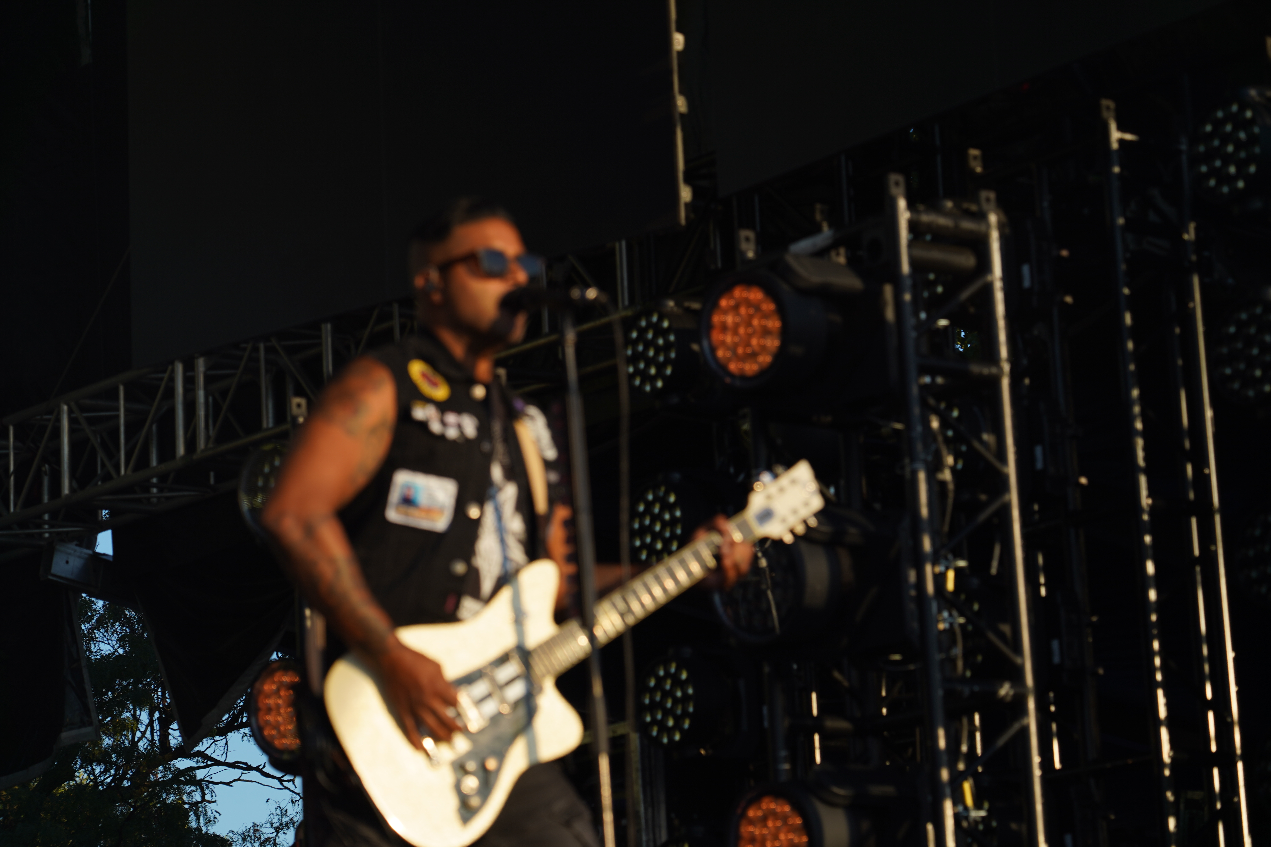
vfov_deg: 13.0
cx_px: 636
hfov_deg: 19.5
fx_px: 3707
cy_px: 424
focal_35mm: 105
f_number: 5.6
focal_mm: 105
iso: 100
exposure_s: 1/250
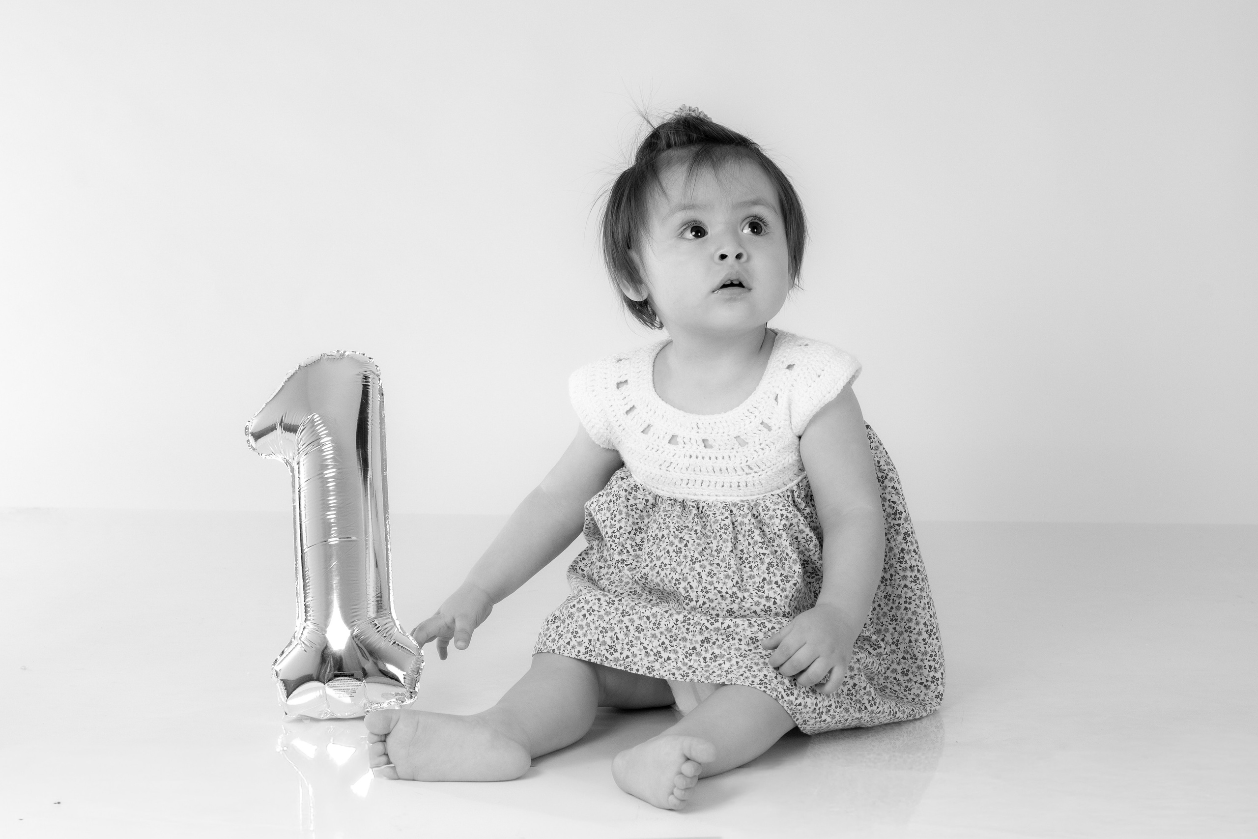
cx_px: 665
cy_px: 437
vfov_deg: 17.0
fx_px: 2810
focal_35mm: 80
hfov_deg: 25.2
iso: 500
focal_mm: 60
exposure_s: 1/100
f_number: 7.1
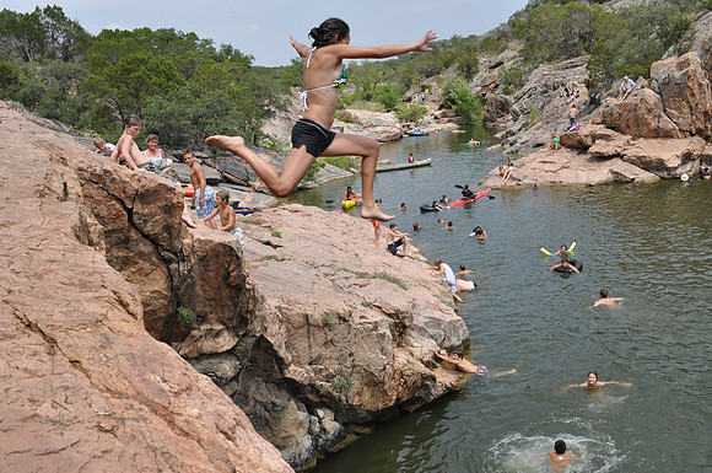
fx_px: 711
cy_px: 236
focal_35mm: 36
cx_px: 356
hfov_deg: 53.2
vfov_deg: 36.8
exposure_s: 1/500
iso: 200
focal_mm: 24
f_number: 8
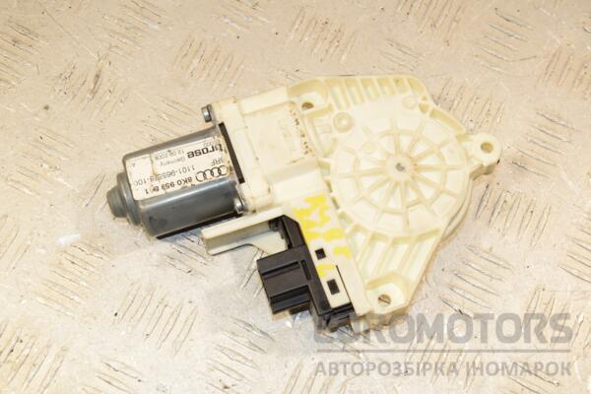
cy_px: 197
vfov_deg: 20.2
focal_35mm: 68
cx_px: 296
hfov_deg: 29.9
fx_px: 1108
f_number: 9
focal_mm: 45
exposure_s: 1/200
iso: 800
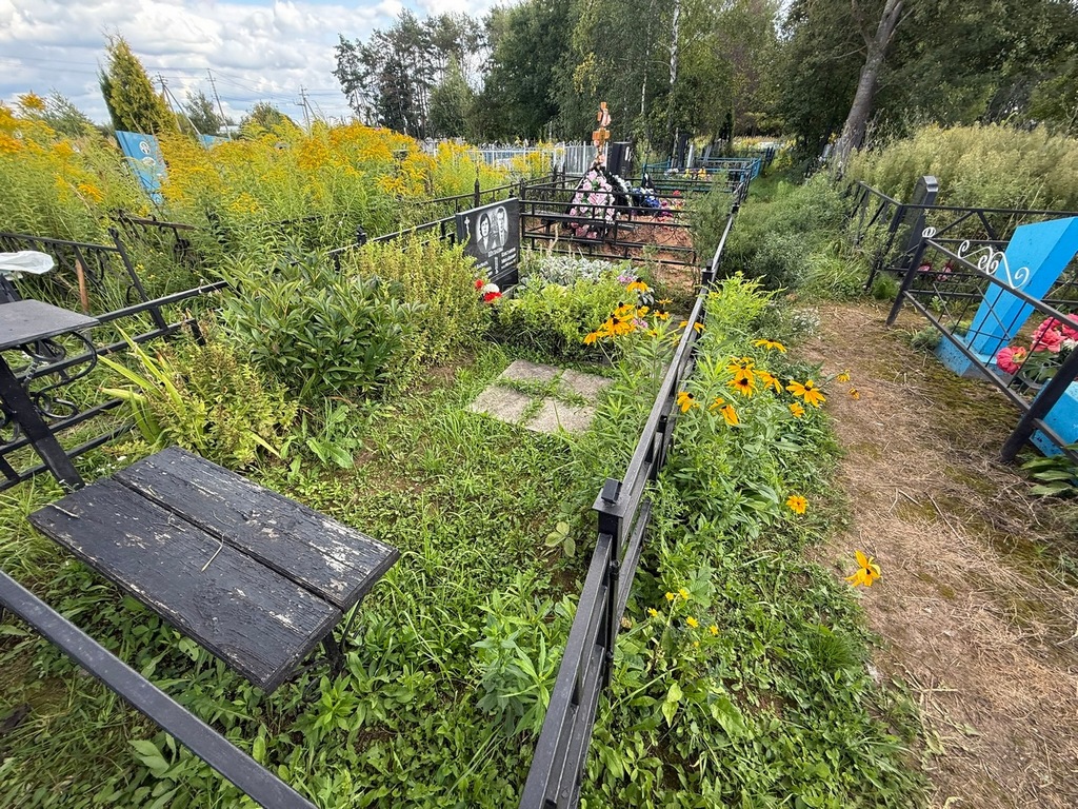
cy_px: 404
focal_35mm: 14
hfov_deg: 102.1
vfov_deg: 85.7
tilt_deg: -29.1
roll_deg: -1.2
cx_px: 539
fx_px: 436
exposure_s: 1/191
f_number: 2.2
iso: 50
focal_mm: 2.22
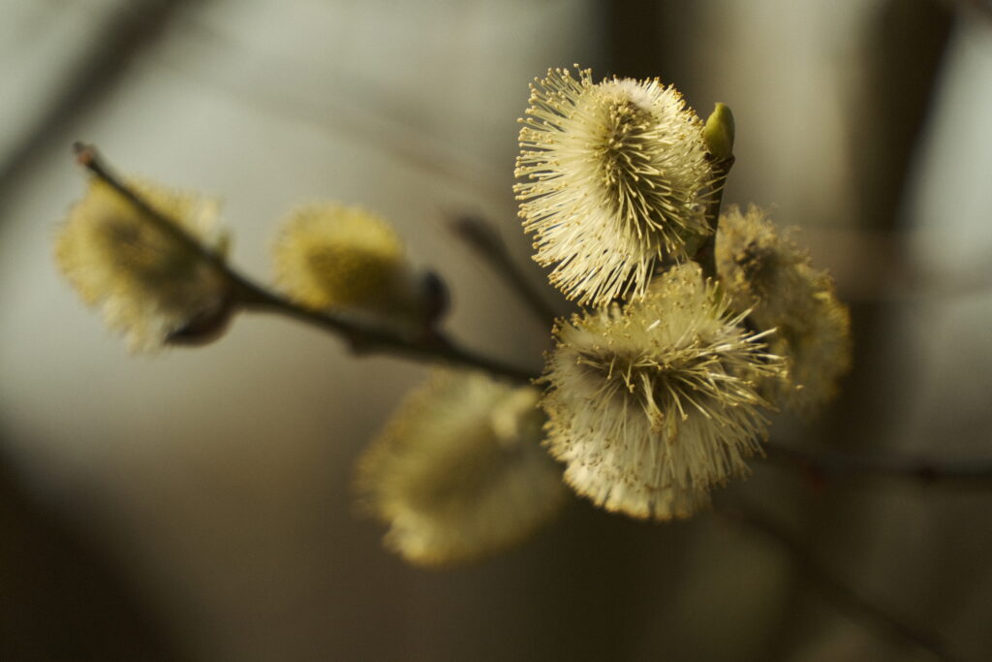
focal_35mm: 450
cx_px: 496
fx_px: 12401
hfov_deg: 4.6
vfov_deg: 3.1
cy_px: 331
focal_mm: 300
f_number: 6.3
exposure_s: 1/900
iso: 800
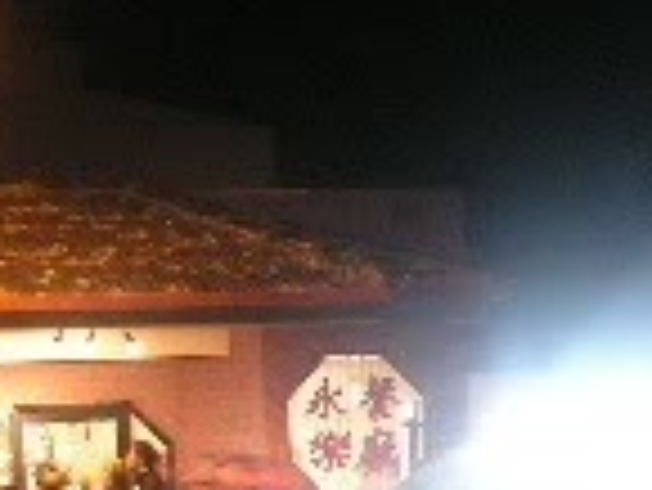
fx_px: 3167
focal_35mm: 168
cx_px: 1165
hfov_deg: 11.0
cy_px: 378
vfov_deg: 8.8
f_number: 3.3
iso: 100
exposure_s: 1
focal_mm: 6.3
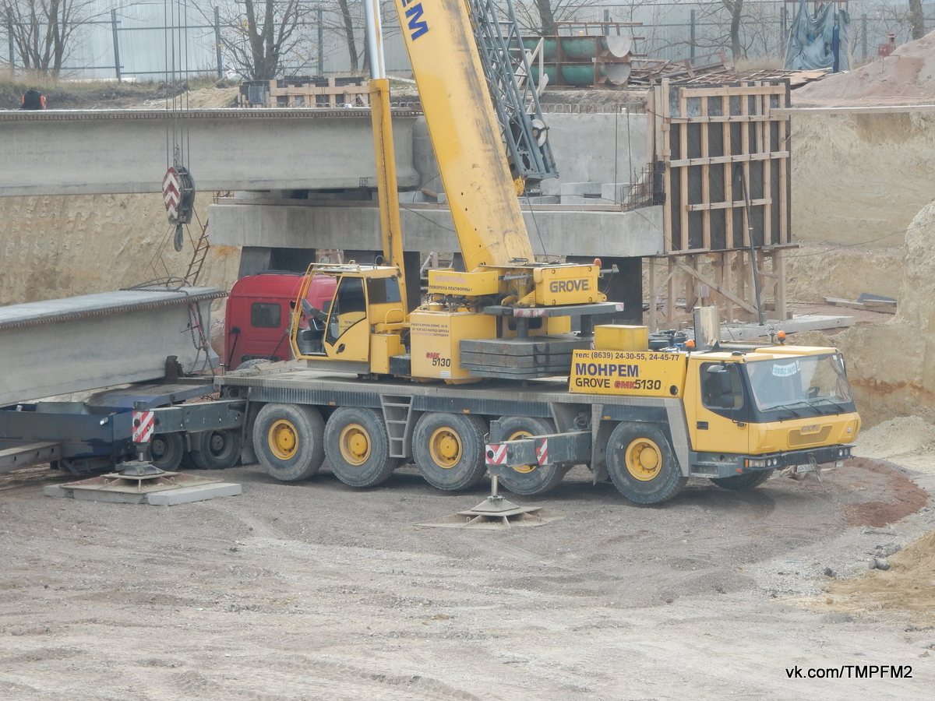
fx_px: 5213
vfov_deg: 7.7
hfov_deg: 10.2
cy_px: 350
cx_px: 468
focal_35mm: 193
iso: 125
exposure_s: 1/125
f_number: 6.3
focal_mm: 34.5
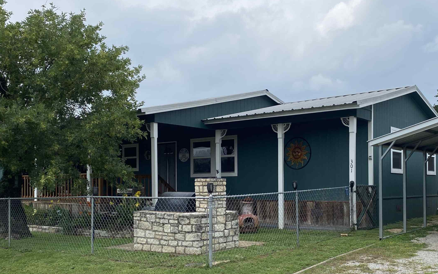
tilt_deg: +2.3
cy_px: 180
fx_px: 477
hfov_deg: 49.0
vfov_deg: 31.8
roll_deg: -0.3
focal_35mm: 40
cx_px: 260
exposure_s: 1/3610
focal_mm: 4.25
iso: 32
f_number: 1.8
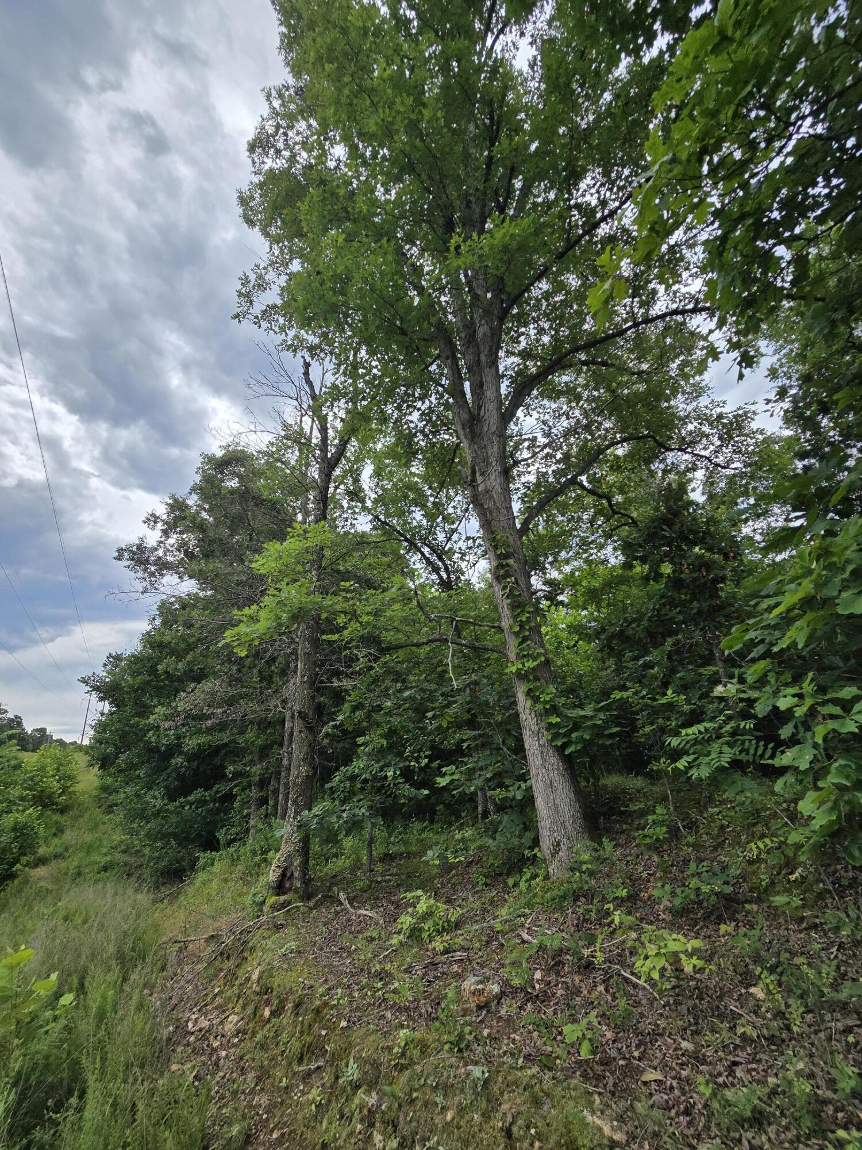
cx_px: 431
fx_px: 432
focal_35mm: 13
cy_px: 575
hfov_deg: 89.9
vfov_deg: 106.2
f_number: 2.2
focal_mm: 2.2
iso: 50
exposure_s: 1/1819
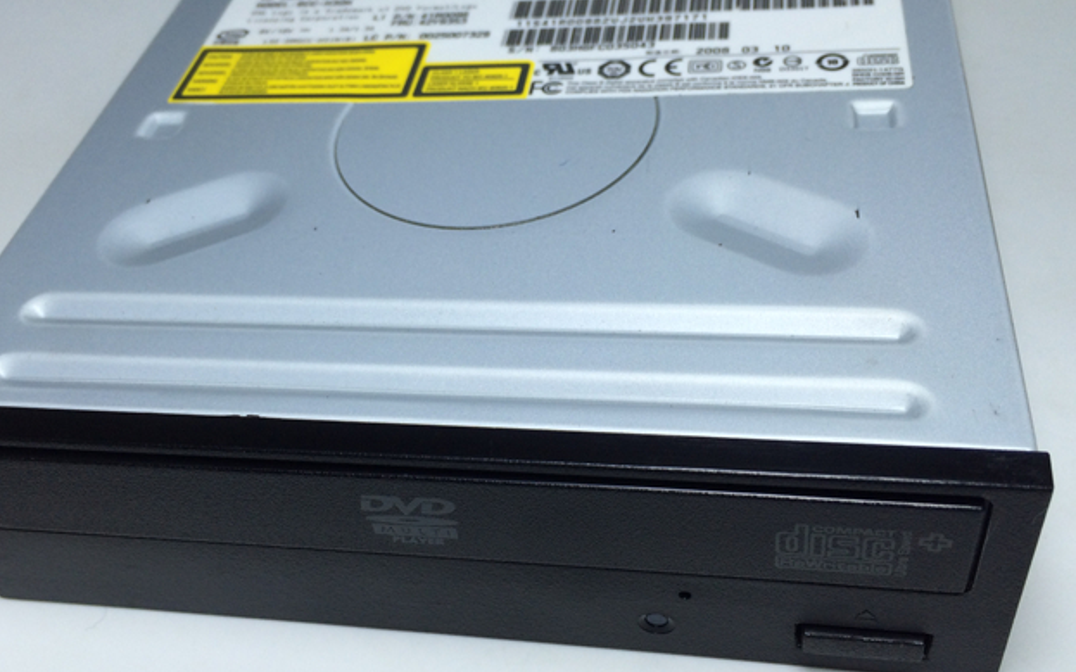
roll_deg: +6.2
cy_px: 313
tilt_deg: -42.9
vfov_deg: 34.4
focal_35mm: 37
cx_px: 515
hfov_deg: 52.7
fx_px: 1085
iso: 32
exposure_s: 1/152
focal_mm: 4.15
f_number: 2.2
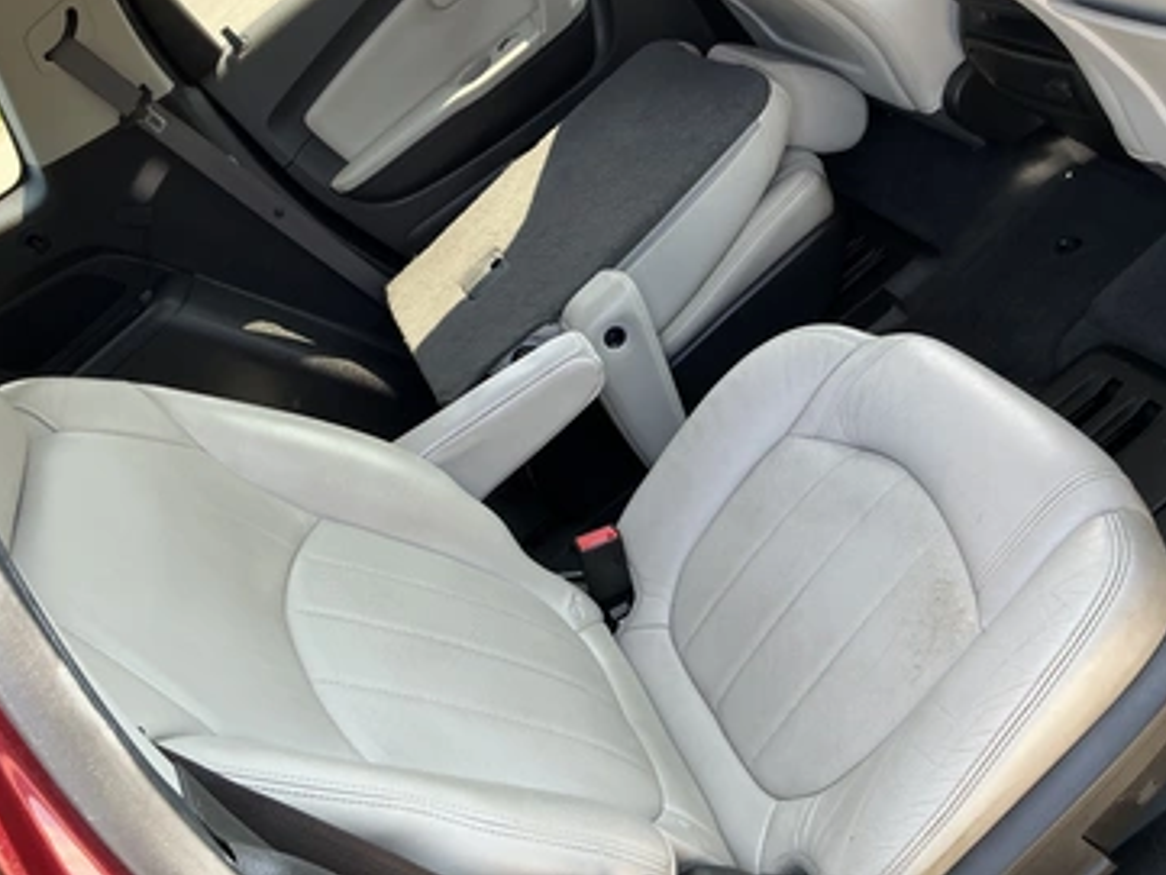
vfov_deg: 45.4
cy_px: 394
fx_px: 1045
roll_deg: +44.0
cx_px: 559
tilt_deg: -31.3
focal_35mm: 31
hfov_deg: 58.3
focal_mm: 3
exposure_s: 1/122
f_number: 1.8
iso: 50
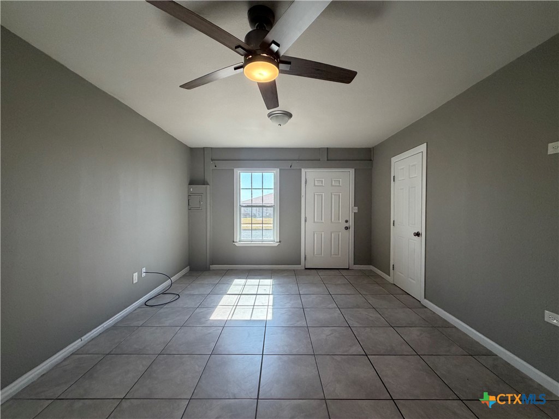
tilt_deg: +0.0
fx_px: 226
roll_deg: +0.8
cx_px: 280
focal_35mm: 14
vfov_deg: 85.7
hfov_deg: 102.1
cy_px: 210
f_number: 2.2
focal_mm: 2.22
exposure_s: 1/120
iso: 320
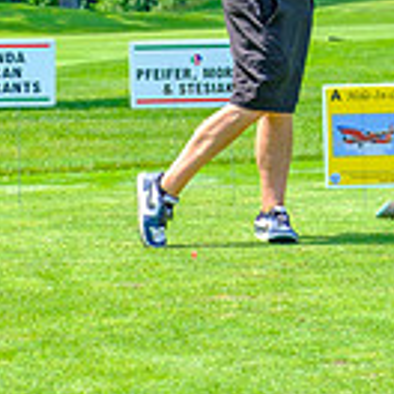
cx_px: 251
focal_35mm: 221
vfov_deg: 7.9
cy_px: 0
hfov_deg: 7.9
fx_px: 2846
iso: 200
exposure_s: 1/500
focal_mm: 50.5
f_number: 5
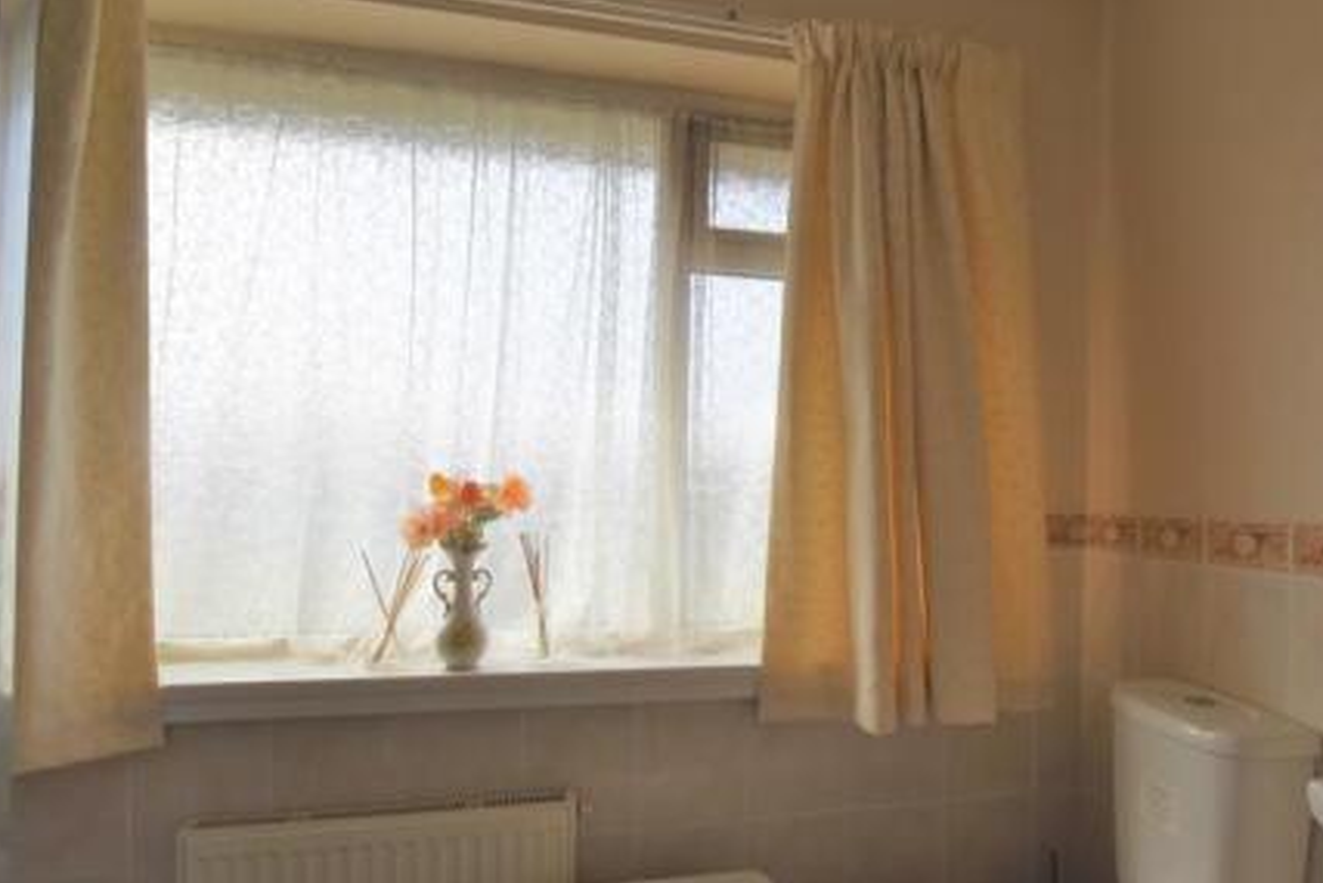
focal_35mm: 23
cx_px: 866
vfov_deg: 55.1
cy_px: 472
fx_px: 845
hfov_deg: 74.1
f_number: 8
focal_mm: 10
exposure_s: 1/250
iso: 200
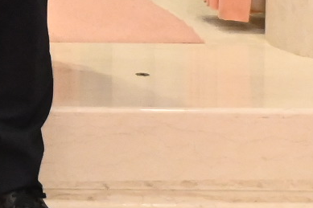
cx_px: -667
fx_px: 3264
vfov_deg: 3.6
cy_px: -446
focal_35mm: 376
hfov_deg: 5.2
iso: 2500
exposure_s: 1/125
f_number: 4.2
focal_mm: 35
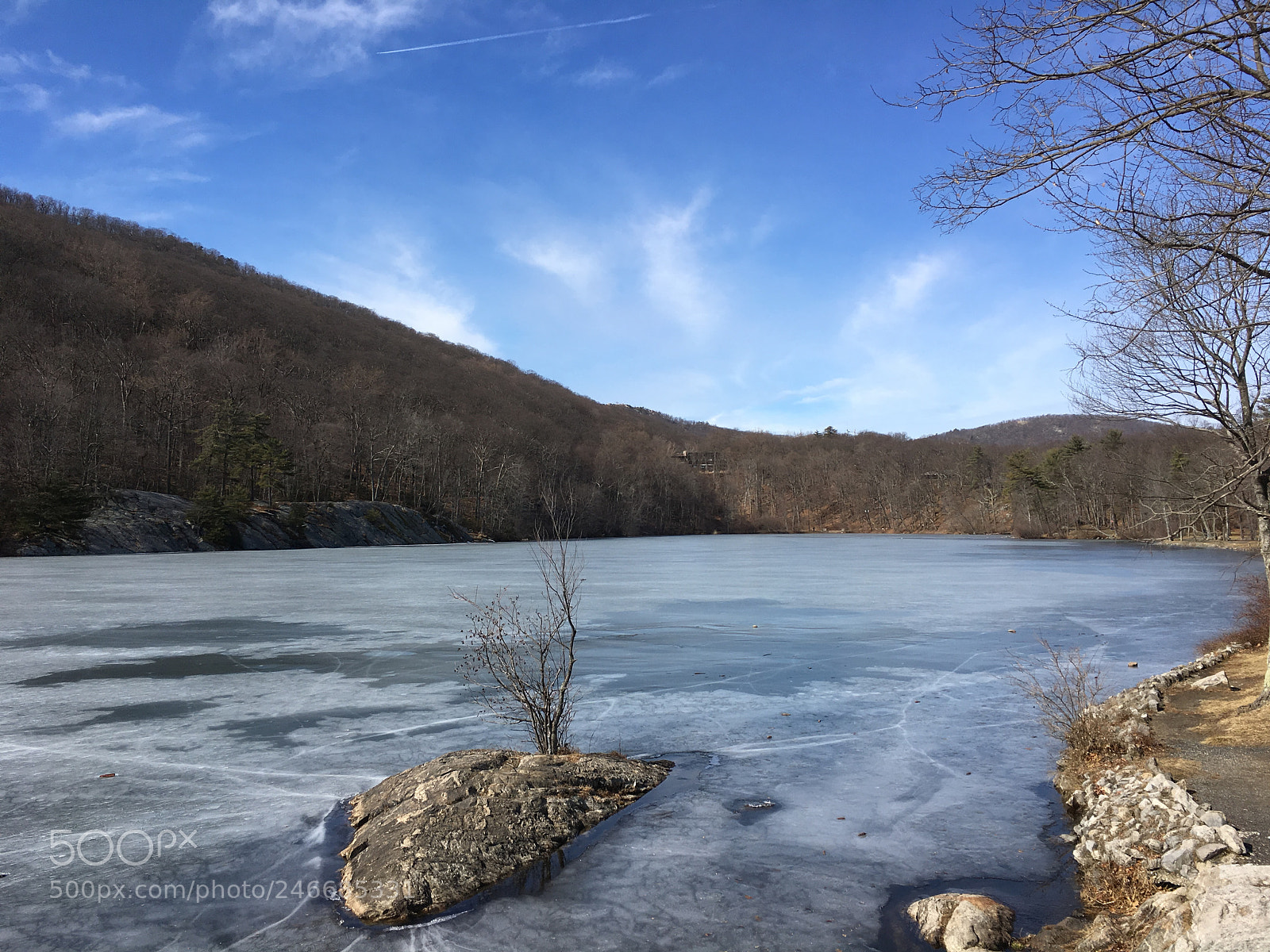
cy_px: 476
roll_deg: +0.1
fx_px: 1064
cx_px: 635
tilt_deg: +3.0
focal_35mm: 29
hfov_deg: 61.7
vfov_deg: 48.2
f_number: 2.2
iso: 25
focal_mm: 4.15
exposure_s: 1/1570
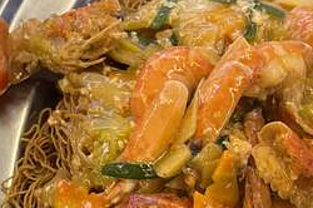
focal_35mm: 104
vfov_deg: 13.0
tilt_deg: -68.8
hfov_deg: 19.6
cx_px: 197
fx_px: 903
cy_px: 198
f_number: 1.6
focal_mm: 5.96
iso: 64
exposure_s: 1/50
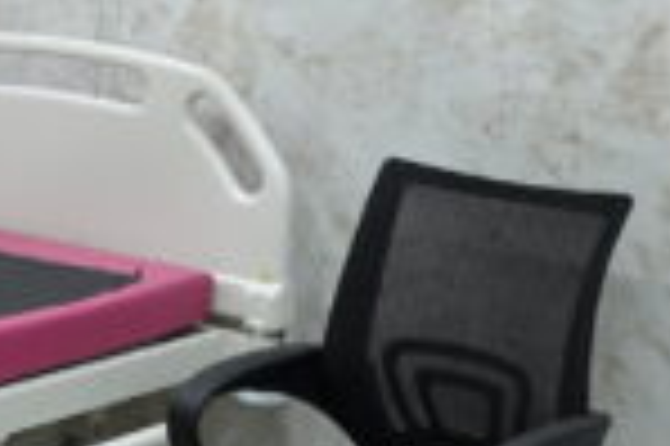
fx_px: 2045
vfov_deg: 12.1
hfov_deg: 18.2
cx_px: 22
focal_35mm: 110
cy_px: -124
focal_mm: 16
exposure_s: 1/100
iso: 1600
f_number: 4
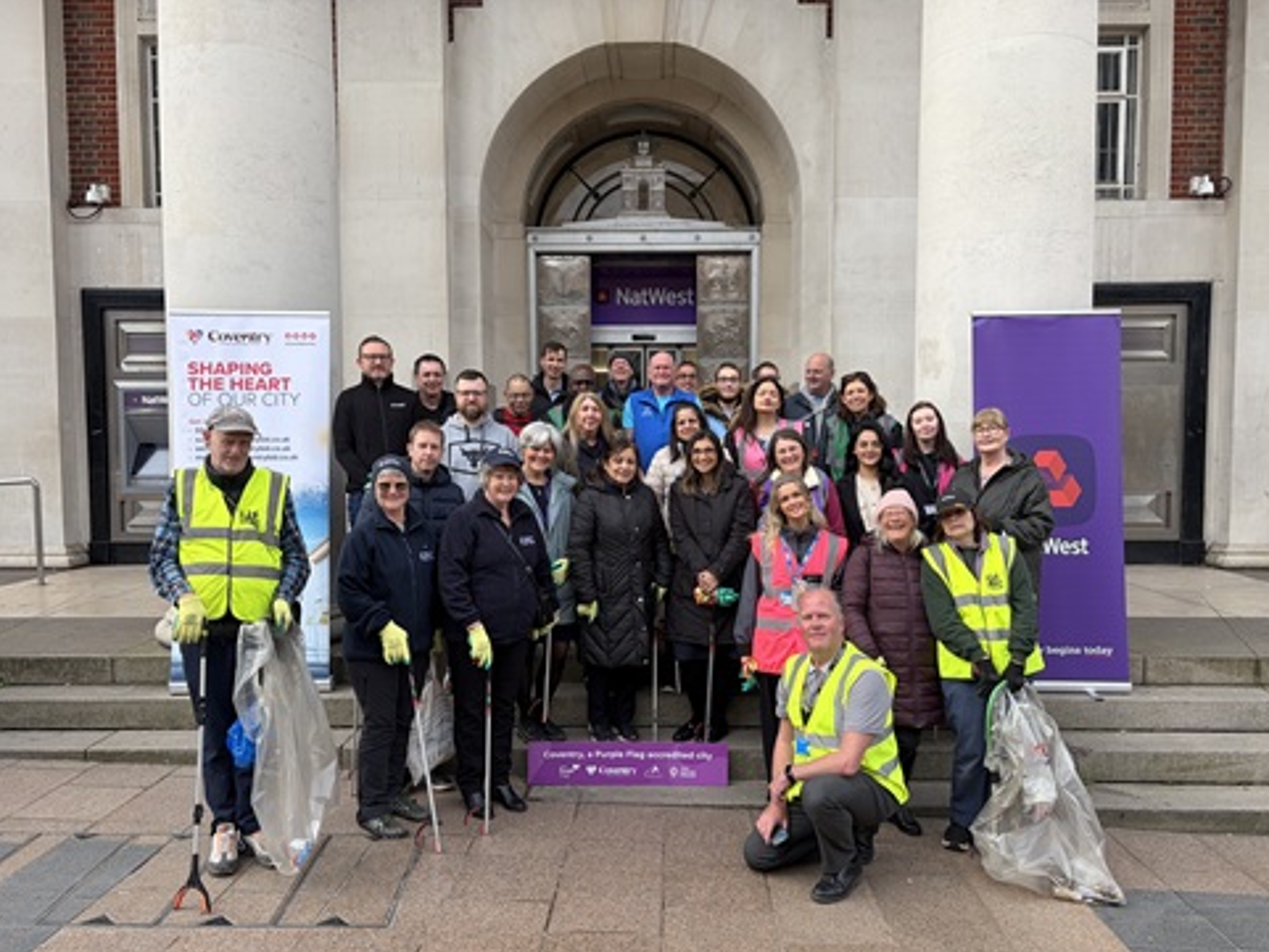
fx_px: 990
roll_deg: +0.8
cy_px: 489
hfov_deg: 65.3
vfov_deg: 51.4
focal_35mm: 27
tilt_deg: -3.3
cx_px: 649
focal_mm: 5.96
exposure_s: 1/873
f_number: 1.6
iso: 50
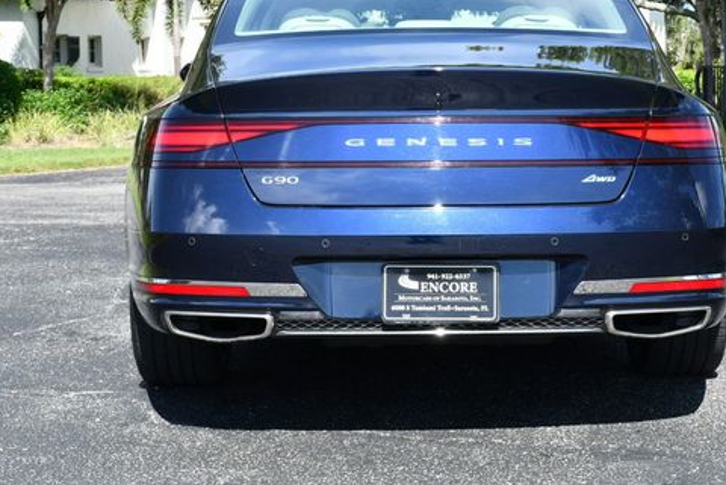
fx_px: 1615
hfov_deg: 25.3
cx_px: 422
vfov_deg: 17.1
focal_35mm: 80
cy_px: 163
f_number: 7.1
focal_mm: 30
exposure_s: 1/250
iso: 200
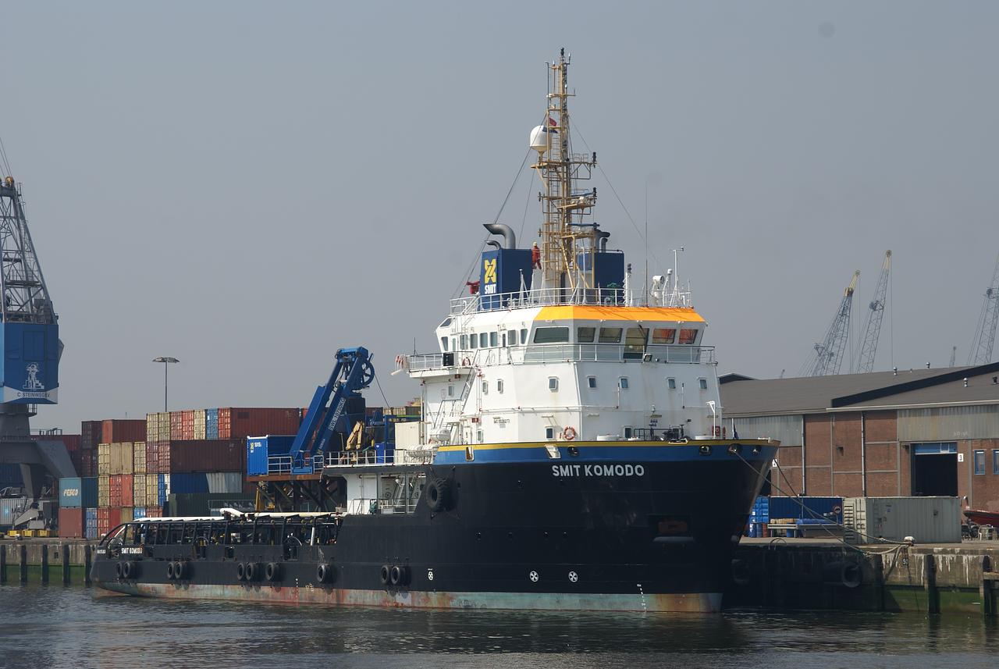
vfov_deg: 11.5
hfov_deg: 17.0
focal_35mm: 120
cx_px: 500
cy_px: 334
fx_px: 3334
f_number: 11
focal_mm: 80
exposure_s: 1/160
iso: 100
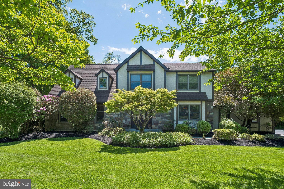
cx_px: 142
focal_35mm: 18
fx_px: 142
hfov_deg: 90.0
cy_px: 94
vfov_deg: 67.4
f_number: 8
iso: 250
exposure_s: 1/320
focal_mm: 12
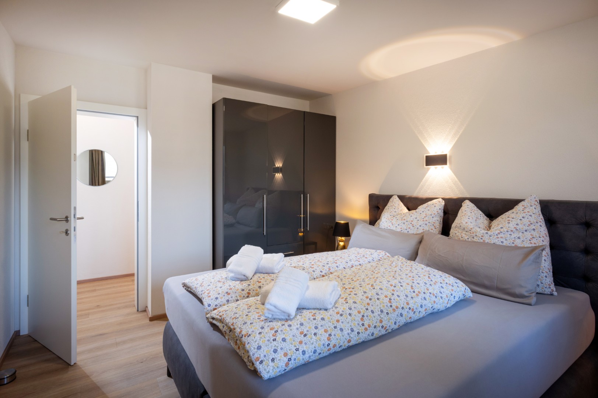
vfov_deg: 67.3
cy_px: 199
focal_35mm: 18
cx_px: 299
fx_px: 299
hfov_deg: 90.0
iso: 400
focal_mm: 18
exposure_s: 1/15
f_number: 4.8
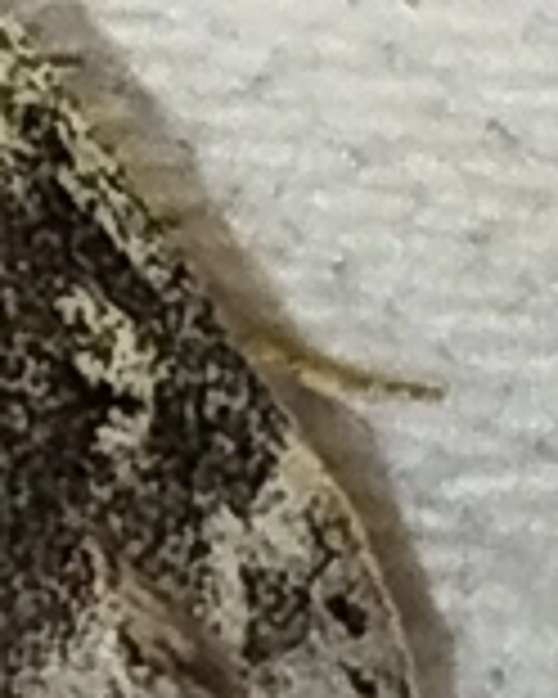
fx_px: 12200
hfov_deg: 2.6
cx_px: 27
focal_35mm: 591
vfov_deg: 3.3
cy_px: 653
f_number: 1.7
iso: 80
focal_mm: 5.31
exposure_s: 1/100
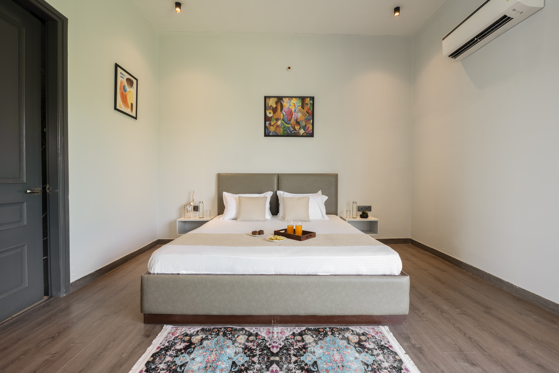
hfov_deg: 100.4
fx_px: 233
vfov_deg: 77.3
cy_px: 186
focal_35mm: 15
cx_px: 280
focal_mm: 15
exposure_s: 1/50
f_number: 10
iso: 100
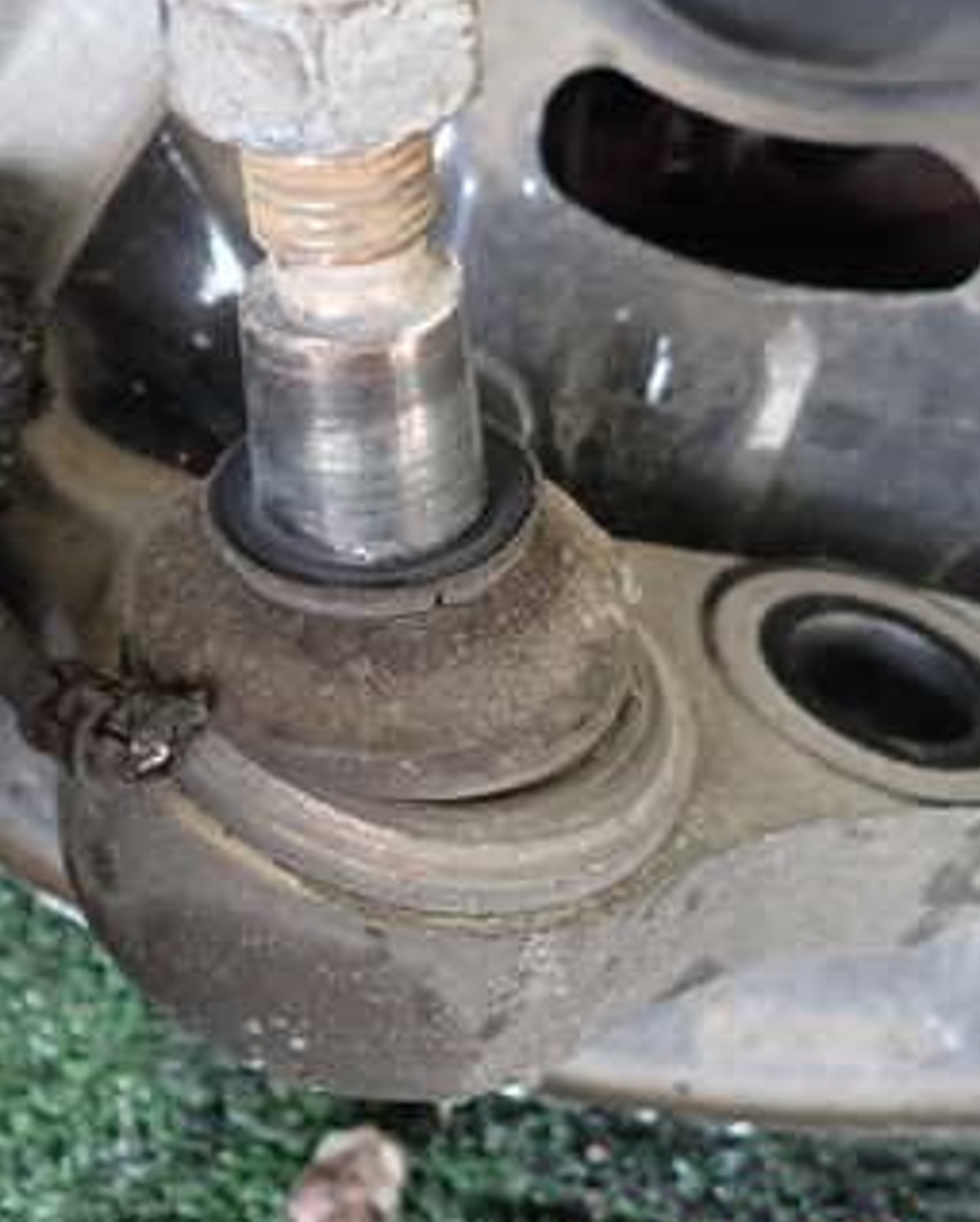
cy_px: 453
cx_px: 288
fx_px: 1665
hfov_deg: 32.4
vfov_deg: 40.0
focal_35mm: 46
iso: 640
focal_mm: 4.5
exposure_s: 1/30
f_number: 2
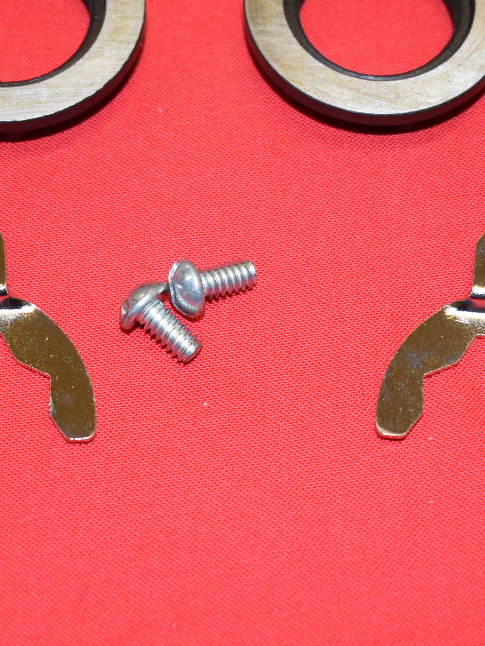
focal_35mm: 93
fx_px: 1737
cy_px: 279
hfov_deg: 15.9
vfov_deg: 21.1
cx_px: 224
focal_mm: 26
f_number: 4
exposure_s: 1/80
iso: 500
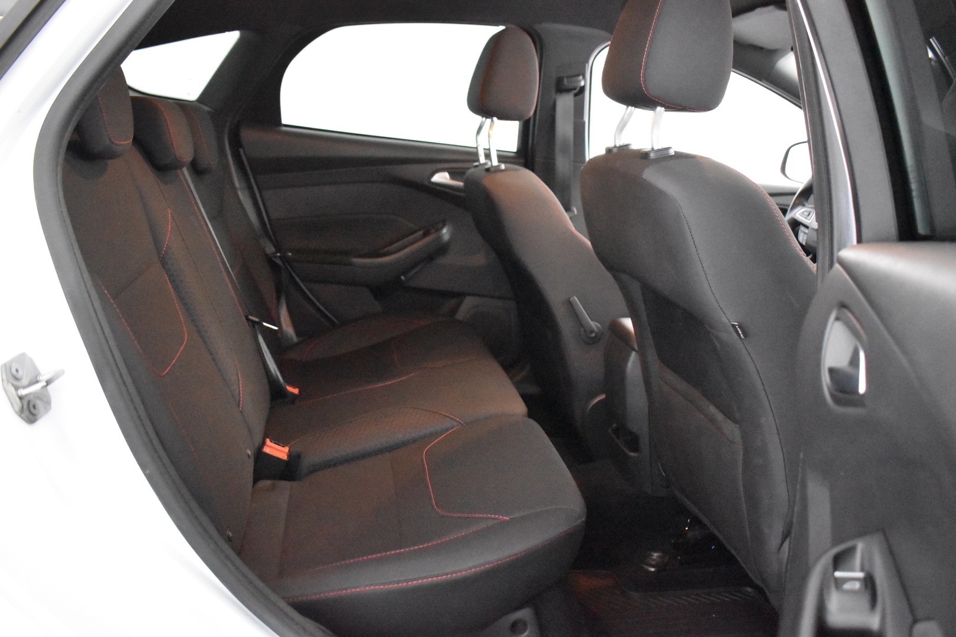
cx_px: 478
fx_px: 797
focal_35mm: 30
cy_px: 318
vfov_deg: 43.6
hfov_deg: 61.9
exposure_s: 1/60
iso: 12800
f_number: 3.8
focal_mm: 20
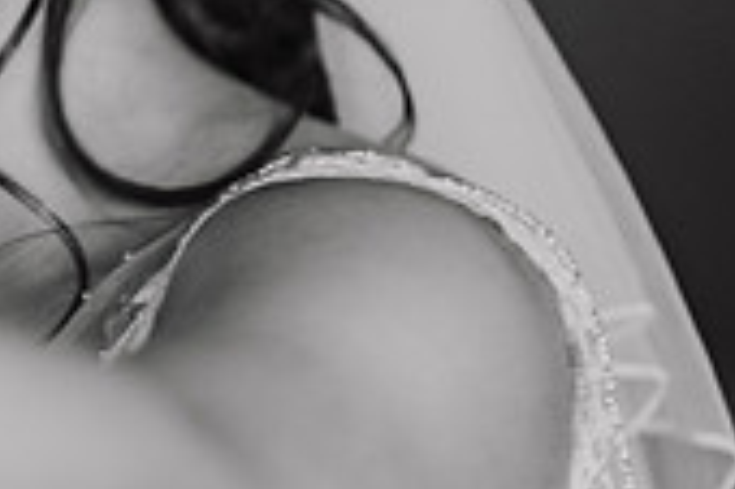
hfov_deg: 6.7
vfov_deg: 4.5
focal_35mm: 303
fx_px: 6180
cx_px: -480
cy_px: -195
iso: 125
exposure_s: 1/125
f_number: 1.4
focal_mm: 85
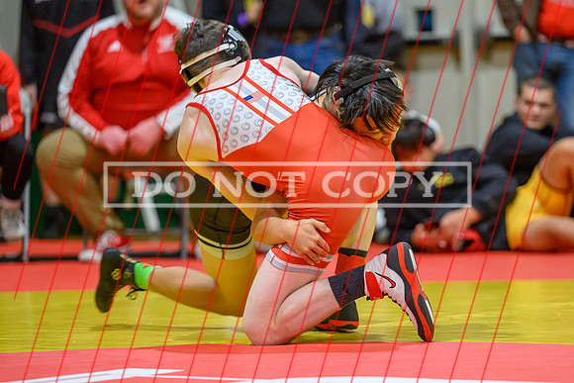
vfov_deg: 6.1
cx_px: 325
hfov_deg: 9.2
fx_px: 3572
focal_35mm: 224
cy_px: 211
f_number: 2.8
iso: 4500
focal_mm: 170
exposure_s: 1/320
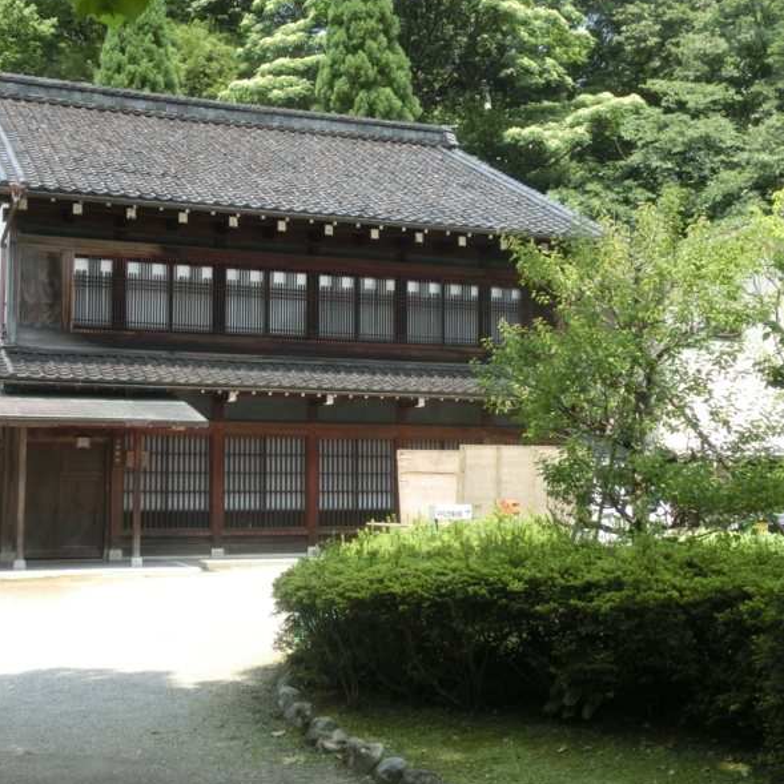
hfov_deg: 35.4
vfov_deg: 35.3
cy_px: 365
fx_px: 1230
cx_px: 395
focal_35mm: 48
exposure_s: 1/160
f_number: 4
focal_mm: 7.15
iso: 80
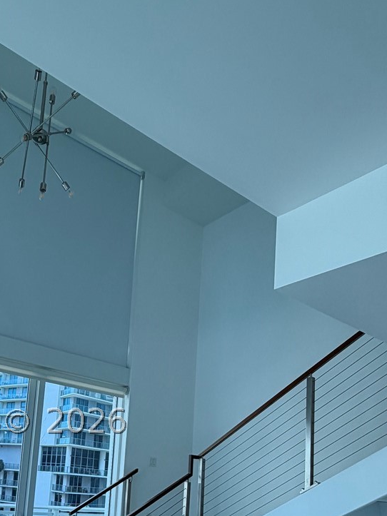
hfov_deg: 43.6
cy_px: 421
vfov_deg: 54.0
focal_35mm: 31
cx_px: 84
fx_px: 462
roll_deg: -6.2
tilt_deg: +8.3
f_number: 2.2
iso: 64
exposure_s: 1/232
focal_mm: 2.22
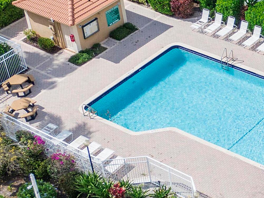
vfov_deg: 14.4
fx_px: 785
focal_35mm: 103
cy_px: 83
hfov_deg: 18.1
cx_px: 316
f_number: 3.3
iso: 100
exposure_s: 1/1250
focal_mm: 6.08
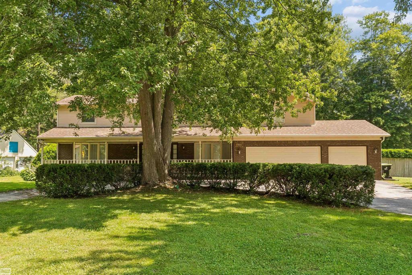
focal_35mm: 30
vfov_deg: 43.6
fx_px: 343
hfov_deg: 61.9
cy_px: 138
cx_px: 206
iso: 400
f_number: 16
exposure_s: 1/40
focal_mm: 30
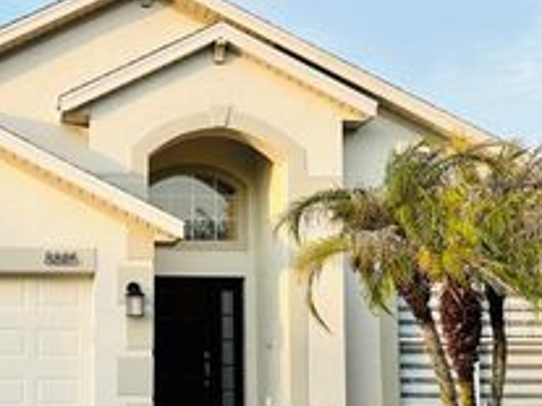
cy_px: 284
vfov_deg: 25.0
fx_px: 908
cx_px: 84
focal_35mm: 58
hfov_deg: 32.1
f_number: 1.78
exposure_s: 1/1517
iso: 80
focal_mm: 6.86
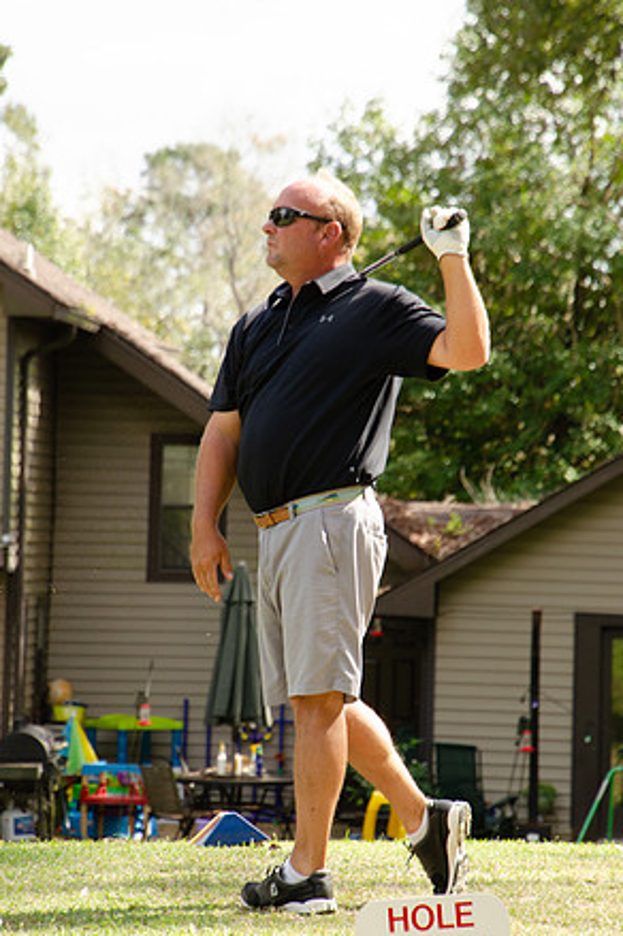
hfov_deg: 6.4
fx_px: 5589
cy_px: 465
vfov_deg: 9.6
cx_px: 316
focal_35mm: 215
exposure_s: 1/200
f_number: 11
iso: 400
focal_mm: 140
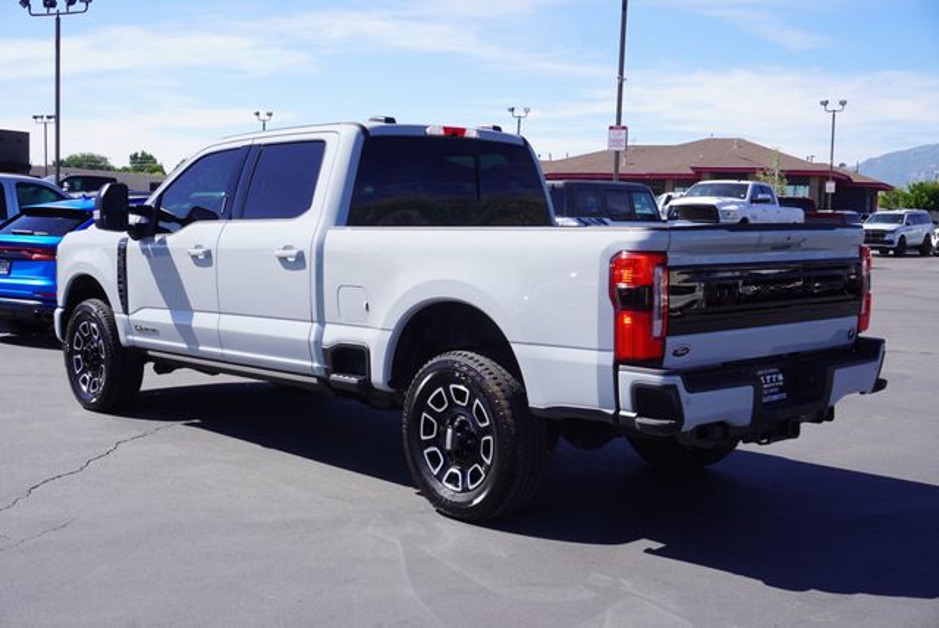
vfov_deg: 30.9
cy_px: 314
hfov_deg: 44.9
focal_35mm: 44
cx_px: 470
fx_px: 1136
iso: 100
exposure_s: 1/125
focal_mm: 29
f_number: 9
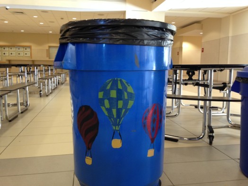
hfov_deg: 55.4
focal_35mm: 33
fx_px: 236
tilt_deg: -9.1
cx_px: 124
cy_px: 93
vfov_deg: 42.9
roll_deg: +1.2
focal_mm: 4.12
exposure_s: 1/20
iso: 100
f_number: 2.4
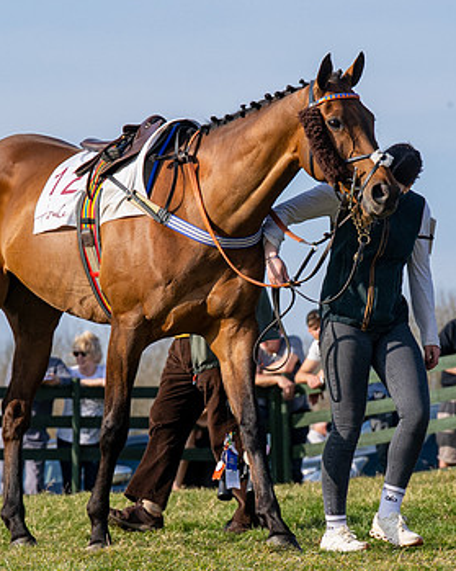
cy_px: 220
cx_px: 287
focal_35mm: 362
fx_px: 6110
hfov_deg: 4.3
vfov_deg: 5.3
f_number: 4.5
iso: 200
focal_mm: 91
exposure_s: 1/2000
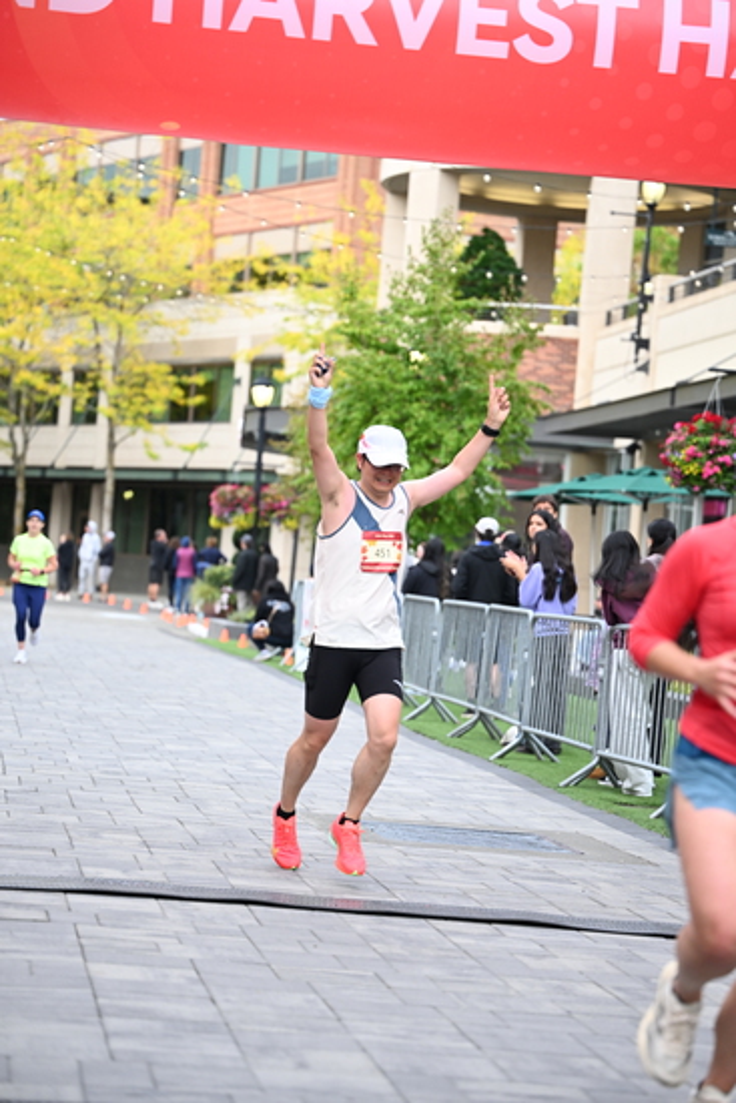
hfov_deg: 15.4
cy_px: 552
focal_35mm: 89
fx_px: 2727
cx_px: 368
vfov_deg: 22.9
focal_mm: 89
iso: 1000
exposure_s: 1/1600
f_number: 2.8
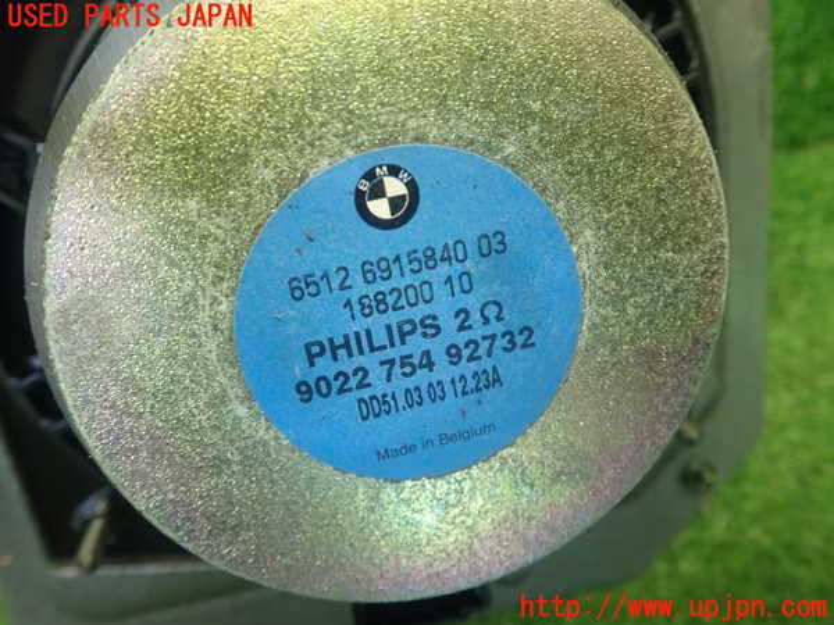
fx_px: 723
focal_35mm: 30
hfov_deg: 60.0
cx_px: 417
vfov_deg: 46.8
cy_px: 312
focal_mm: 5.4
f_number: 2.3
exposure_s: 1/30
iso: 200
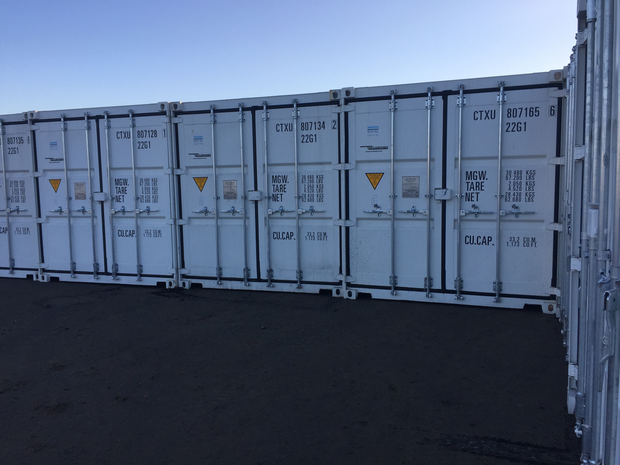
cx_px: 310
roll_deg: +0.5
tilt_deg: -5.5
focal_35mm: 29
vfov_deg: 48.2
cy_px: 232
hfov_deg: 61.7
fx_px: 519
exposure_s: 1/942
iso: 32
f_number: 2.2
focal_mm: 4.15
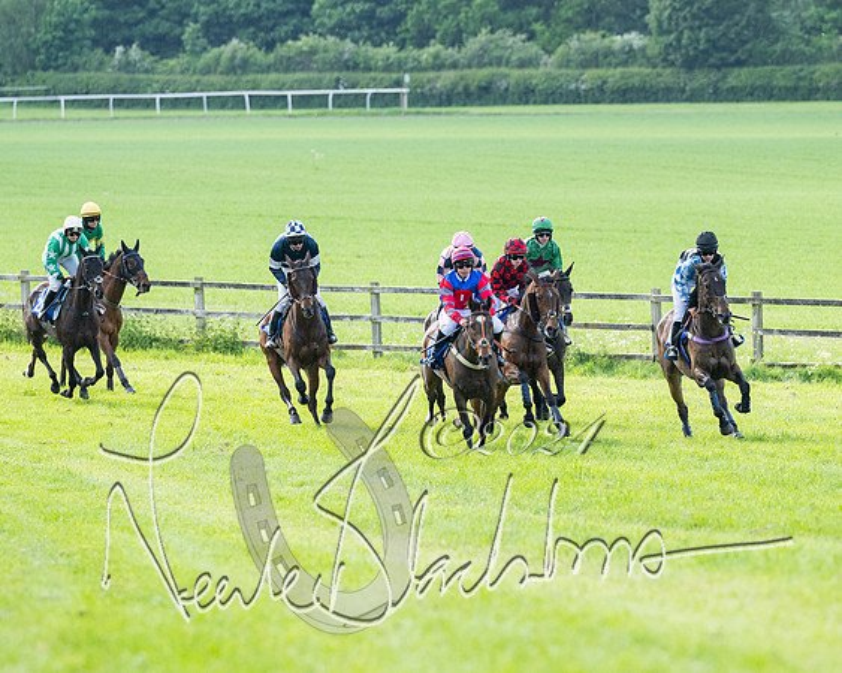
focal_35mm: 324
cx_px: 440
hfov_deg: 6.0
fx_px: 8061
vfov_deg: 4.8
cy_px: 336
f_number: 4
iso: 1000
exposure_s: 1/3200
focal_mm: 200
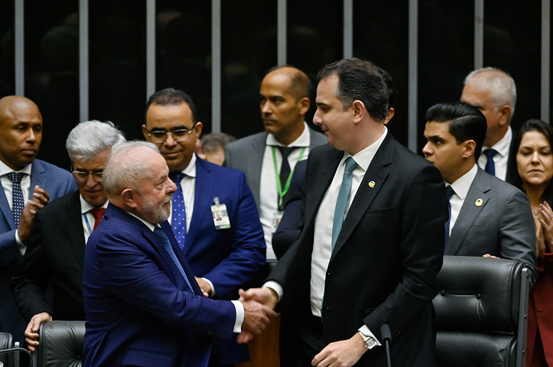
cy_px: 184
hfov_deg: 5.7
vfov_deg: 3.8
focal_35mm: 360
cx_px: 276
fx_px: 5520
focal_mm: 360
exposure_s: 1/125
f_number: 5.6
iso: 3200
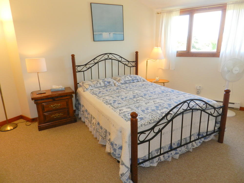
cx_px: 122
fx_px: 162
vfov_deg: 58.9
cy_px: 92
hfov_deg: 73.9
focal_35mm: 23
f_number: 3.4
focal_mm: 4
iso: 160
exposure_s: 1/30
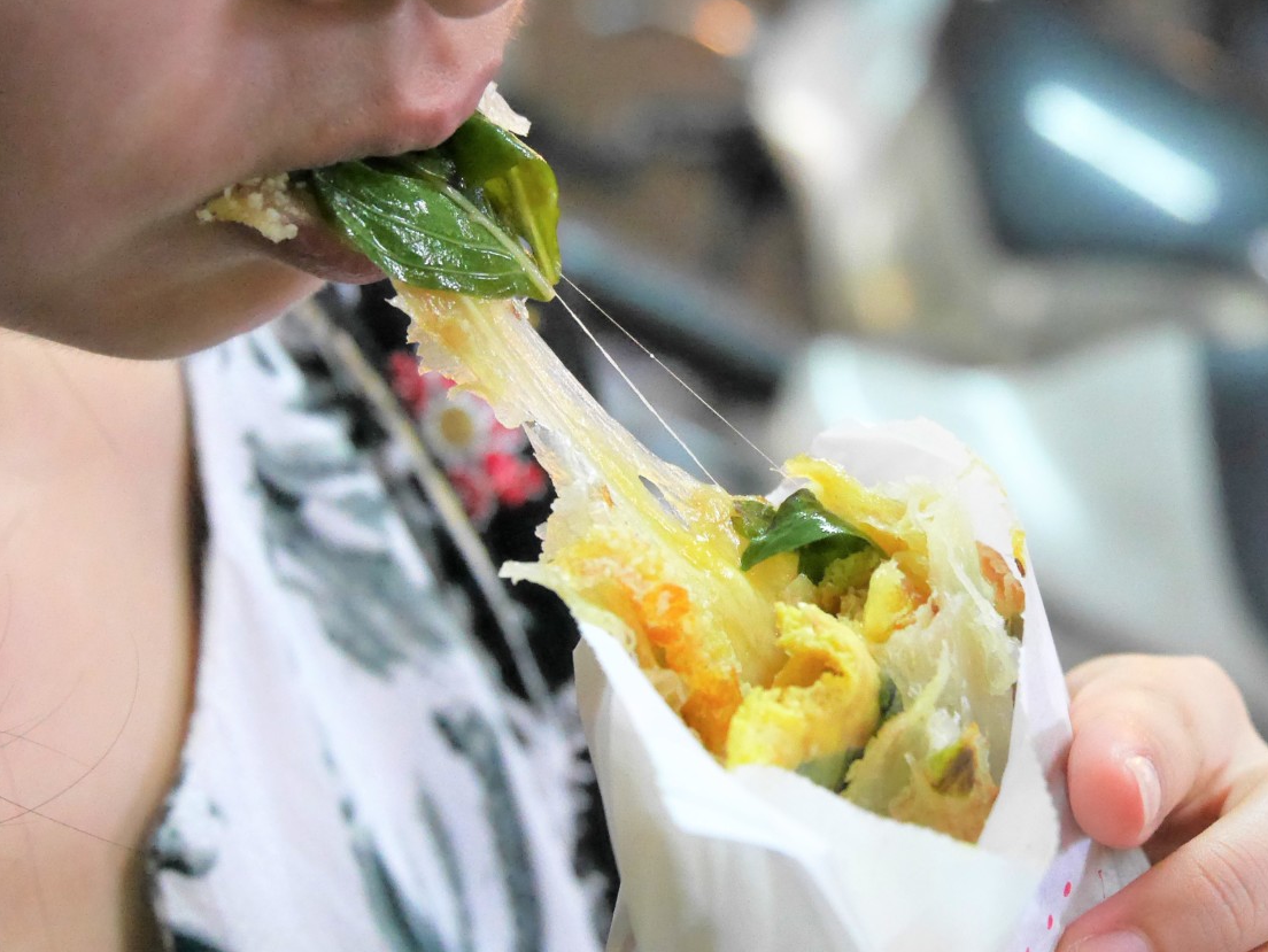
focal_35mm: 100
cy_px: 496
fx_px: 3665
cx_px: 667
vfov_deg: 14.8
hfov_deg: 19.6
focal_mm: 46
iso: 5000
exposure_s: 1/100
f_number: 4.9
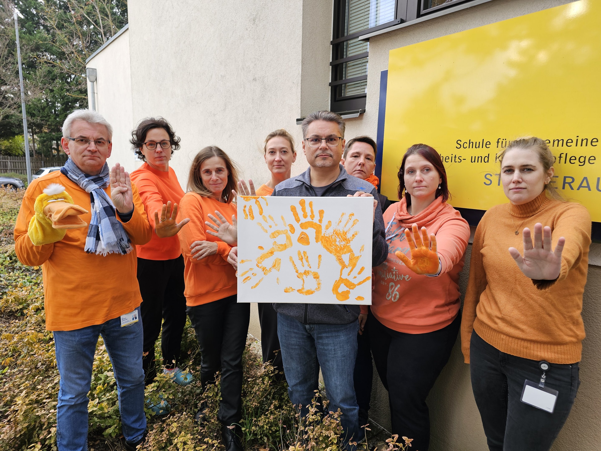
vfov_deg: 58.9
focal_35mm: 23
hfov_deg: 73.9
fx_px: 399
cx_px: 300
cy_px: 226
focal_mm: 6.3
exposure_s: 1/180
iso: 50
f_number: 1.7
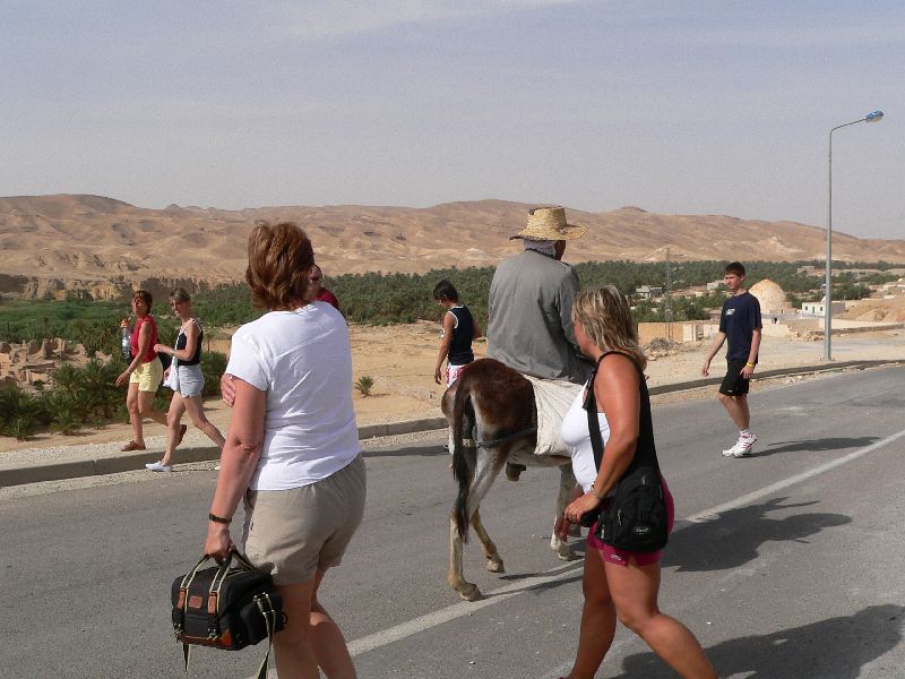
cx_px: 452
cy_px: 340
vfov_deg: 39.7
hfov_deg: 51.4
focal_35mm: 36
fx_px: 941
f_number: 5.6
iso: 80
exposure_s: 1/640
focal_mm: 6
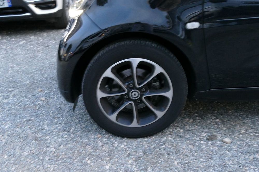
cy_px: 86
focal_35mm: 40
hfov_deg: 48.5
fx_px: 288
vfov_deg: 33.4
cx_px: 130
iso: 1600
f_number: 3.2
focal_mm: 14.76
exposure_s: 1/13
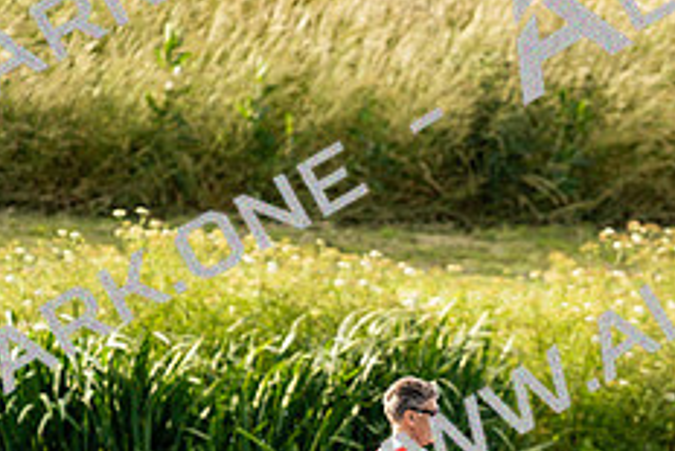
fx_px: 28160
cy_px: 531
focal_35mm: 1501
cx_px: 672
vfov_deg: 0.9
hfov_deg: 1.4
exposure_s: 1/2000
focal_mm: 600
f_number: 6.3
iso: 400
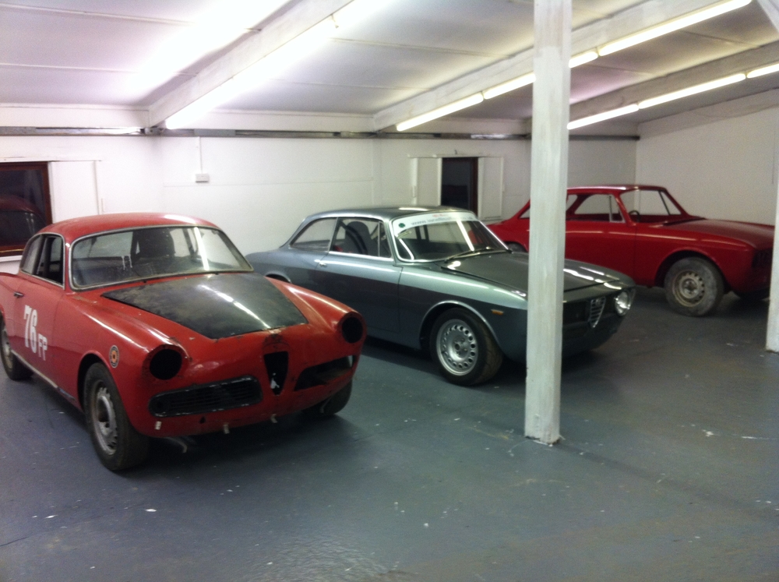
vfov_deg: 40.6
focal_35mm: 35
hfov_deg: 52.7
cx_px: 390
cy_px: 291
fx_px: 787
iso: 125
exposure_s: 1/15
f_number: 2.8
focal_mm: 3.85
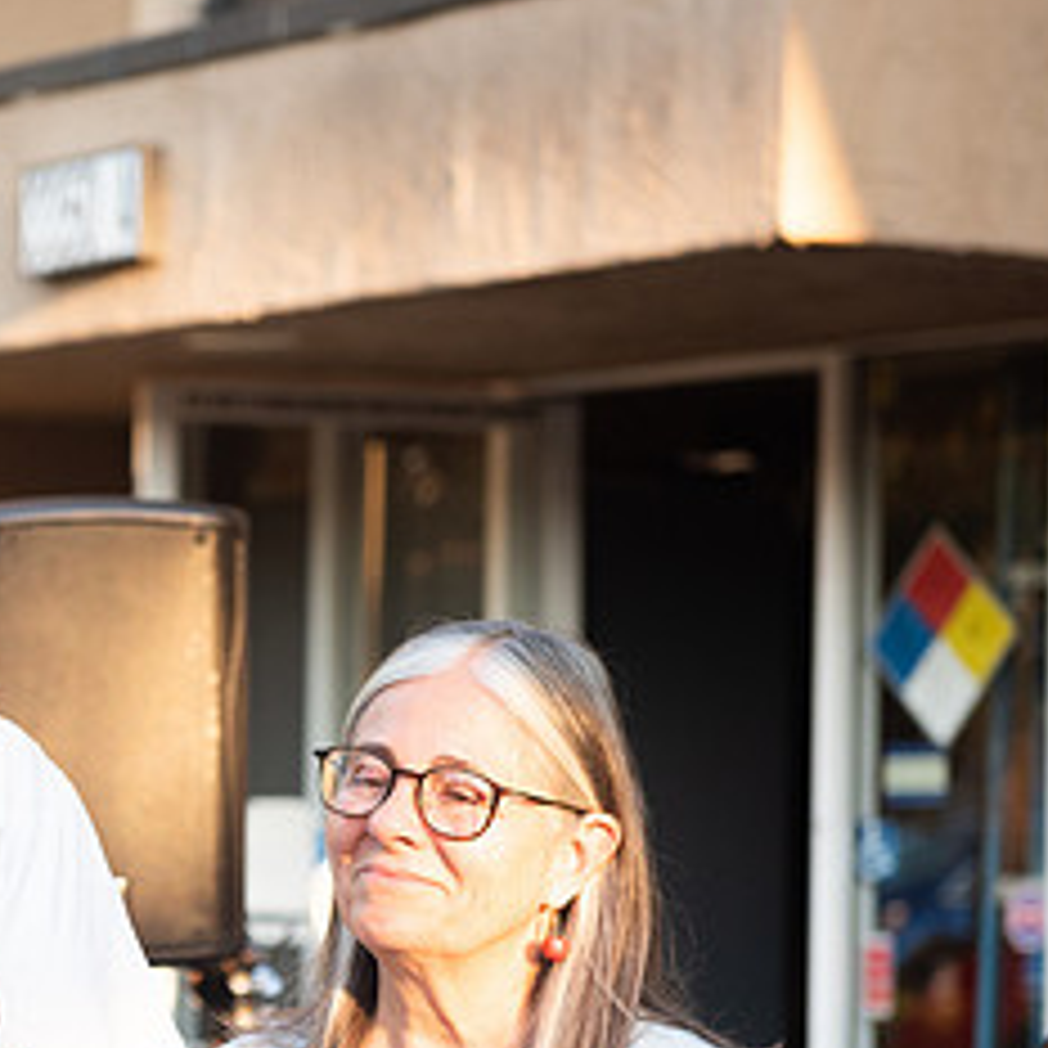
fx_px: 5069
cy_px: 834
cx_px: 45
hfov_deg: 11.7
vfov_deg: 11.8
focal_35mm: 148
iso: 400
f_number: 3.5
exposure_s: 1/500
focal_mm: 70
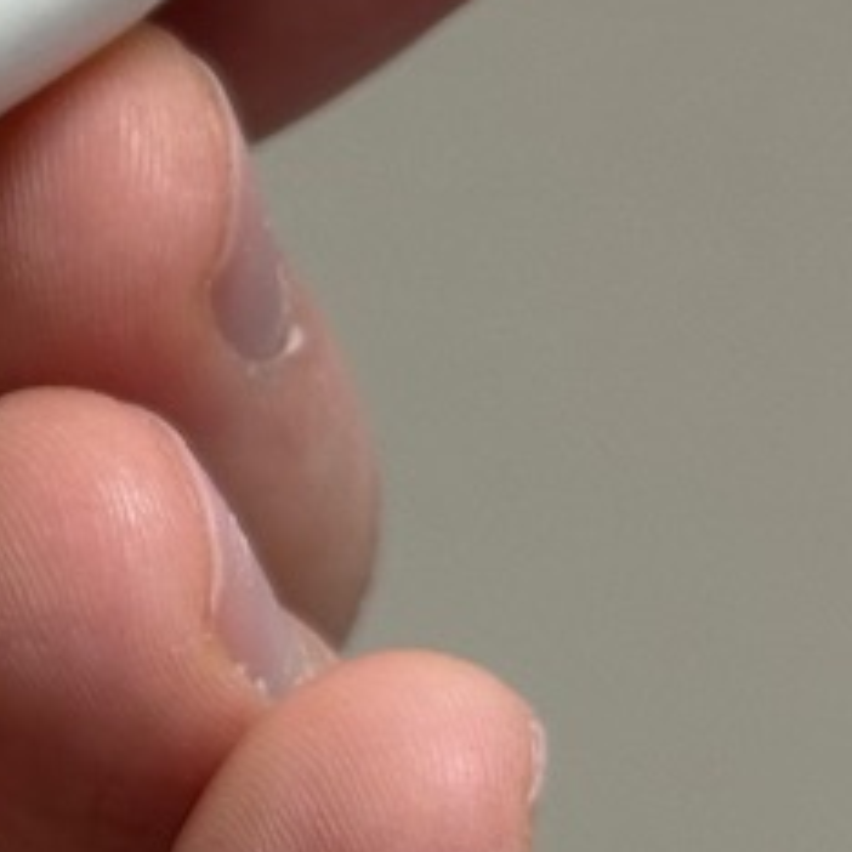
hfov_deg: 7.2
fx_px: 6460
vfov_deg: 7.5
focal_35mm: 232
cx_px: -1041
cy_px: 135
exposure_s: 1/100
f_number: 1.78
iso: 64
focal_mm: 6.86
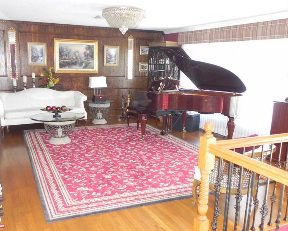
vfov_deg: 42.2
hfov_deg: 51.2
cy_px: 122
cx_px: 118
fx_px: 298
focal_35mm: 35
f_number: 2.8
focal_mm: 4.6
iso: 416
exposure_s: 1/30
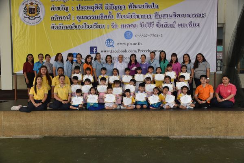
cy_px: 82
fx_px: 203
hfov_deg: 61.9
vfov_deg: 43.6
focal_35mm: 30
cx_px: 122
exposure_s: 1/100
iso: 400
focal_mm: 30
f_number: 5
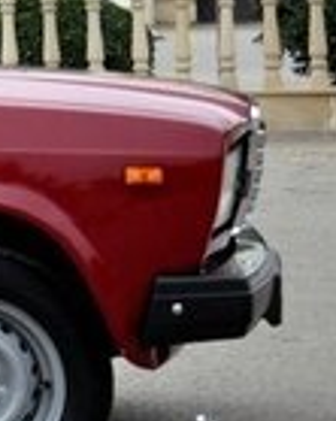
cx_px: -621
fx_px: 2489
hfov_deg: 7.0
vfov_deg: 9.6
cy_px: -42
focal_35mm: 200
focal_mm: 30
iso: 1250
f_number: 5
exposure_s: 1/1250
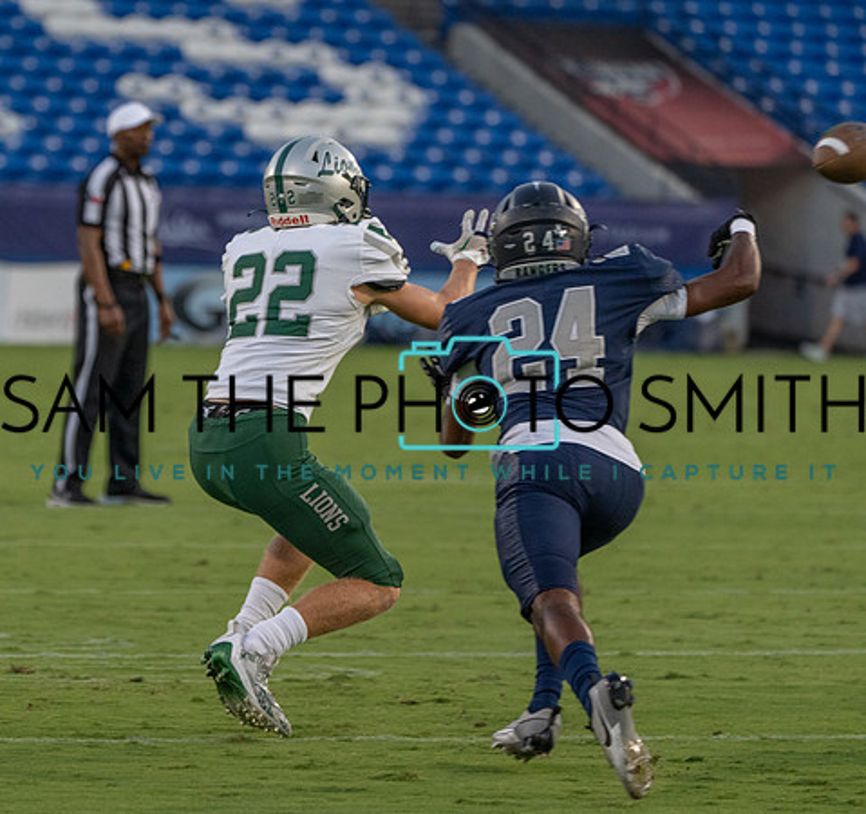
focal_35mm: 355
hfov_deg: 5.1
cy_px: 433
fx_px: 9754
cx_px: 211
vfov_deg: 4.8
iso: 2500
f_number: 5.6
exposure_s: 1/1000
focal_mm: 268
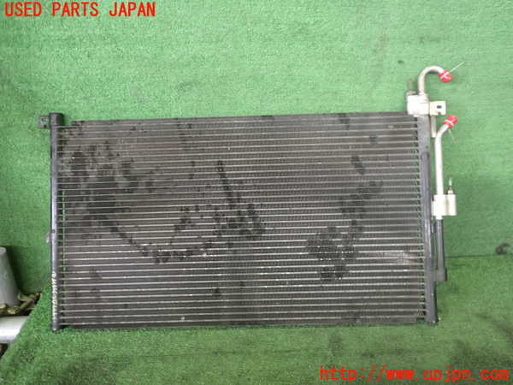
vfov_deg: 46.8
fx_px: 445
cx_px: 256
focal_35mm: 30
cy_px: 192
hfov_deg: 60.0
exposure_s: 1/30
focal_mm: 5.4
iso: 500
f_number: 2.3
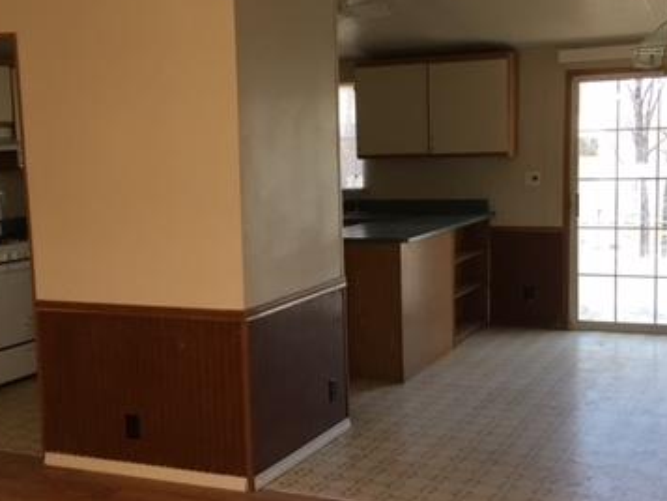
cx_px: 301
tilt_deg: -8.3
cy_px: 269
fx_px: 1002
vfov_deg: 28.0
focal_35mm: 52
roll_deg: +2.7
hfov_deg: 36.8
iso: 32
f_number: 2.2
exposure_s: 1/30
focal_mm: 4.15
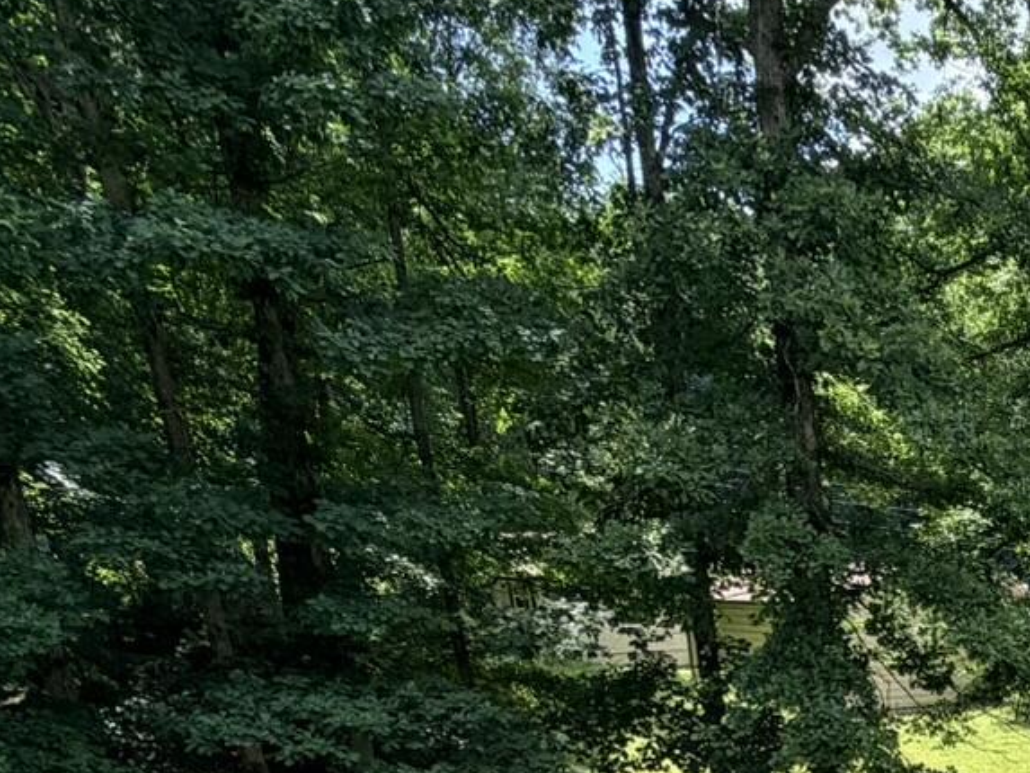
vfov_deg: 23.8
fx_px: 1488
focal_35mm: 50
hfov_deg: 32.1
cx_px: 1217
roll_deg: +3.6
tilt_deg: -19.3
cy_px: 1124
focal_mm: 2.22
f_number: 2.2
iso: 40
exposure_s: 1/527
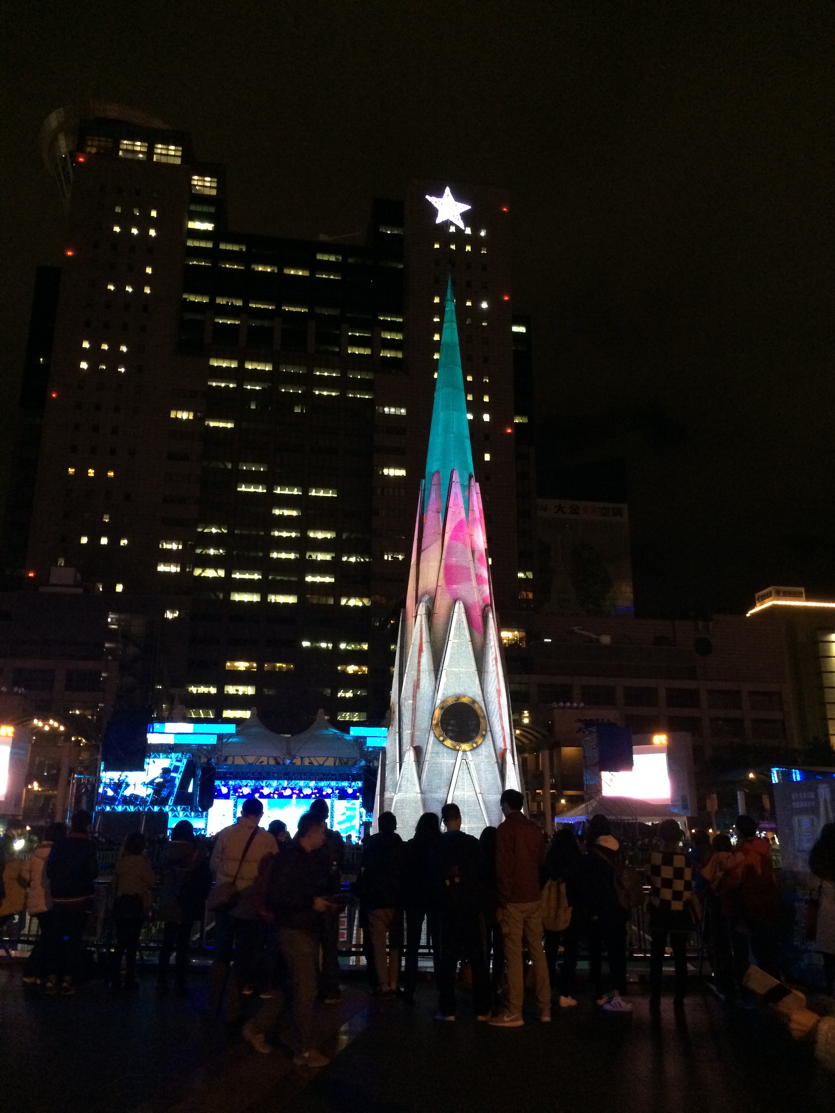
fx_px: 933
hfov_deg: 48.2
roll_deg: +0.6
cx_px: 418
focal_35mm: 29
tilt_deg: +15.5
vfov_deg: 61.7
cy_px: 556
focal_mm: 4.15
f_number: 2.2
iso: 320
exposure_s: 1/17
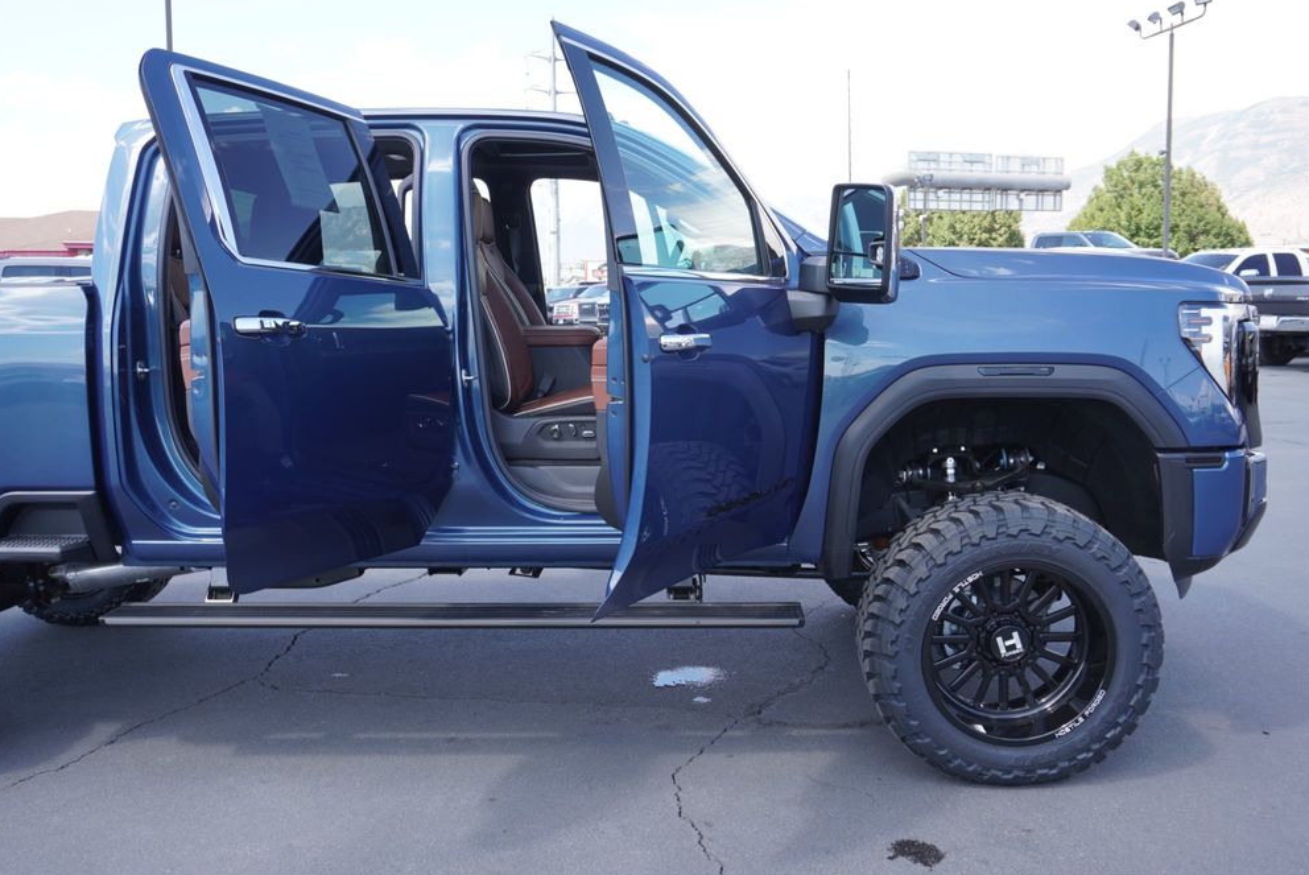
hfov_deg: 57.9
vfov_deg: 40.6
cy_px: 436
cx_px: 660
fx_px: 1183
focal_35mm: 33
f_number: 5
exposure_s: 1/100
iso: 100
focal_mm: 21
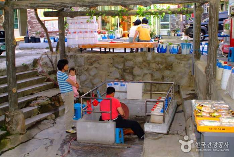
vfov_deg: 32.0
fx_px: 273
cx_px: 117
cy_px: 78
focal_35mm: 42
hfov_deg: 46.3
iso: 800
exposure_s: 1/10
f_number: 4.8
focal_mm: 28
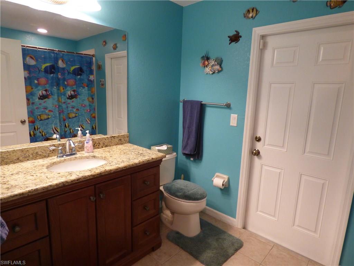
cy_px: 133
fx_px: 205
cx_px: 177
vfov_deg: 66.0
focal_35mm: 20
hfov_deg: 81.7
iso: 400
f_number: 2.8
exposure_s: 1/25
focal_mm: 3.58
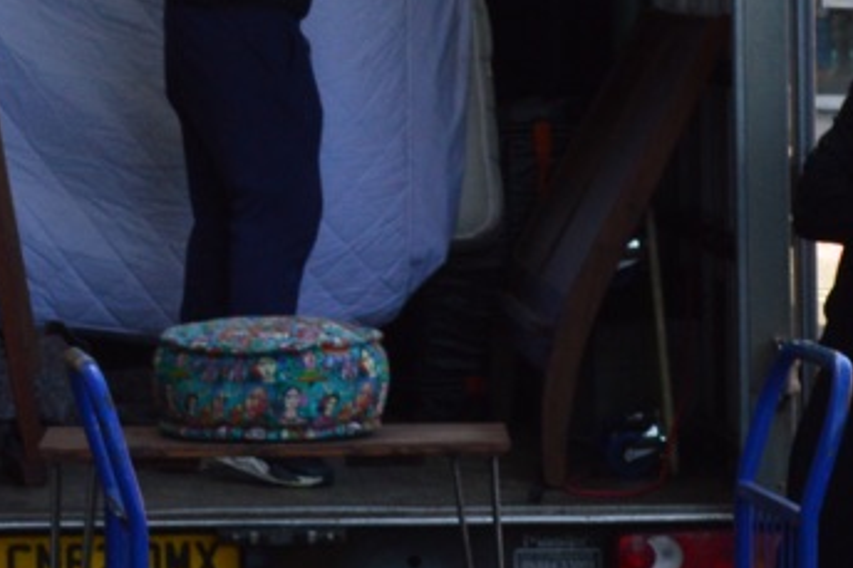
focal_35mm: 237
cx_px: -293
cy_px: 149
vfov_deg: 5.8
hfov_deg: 8.6
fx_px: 5613
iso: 400
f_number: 9
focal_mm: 34
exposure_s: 1/160
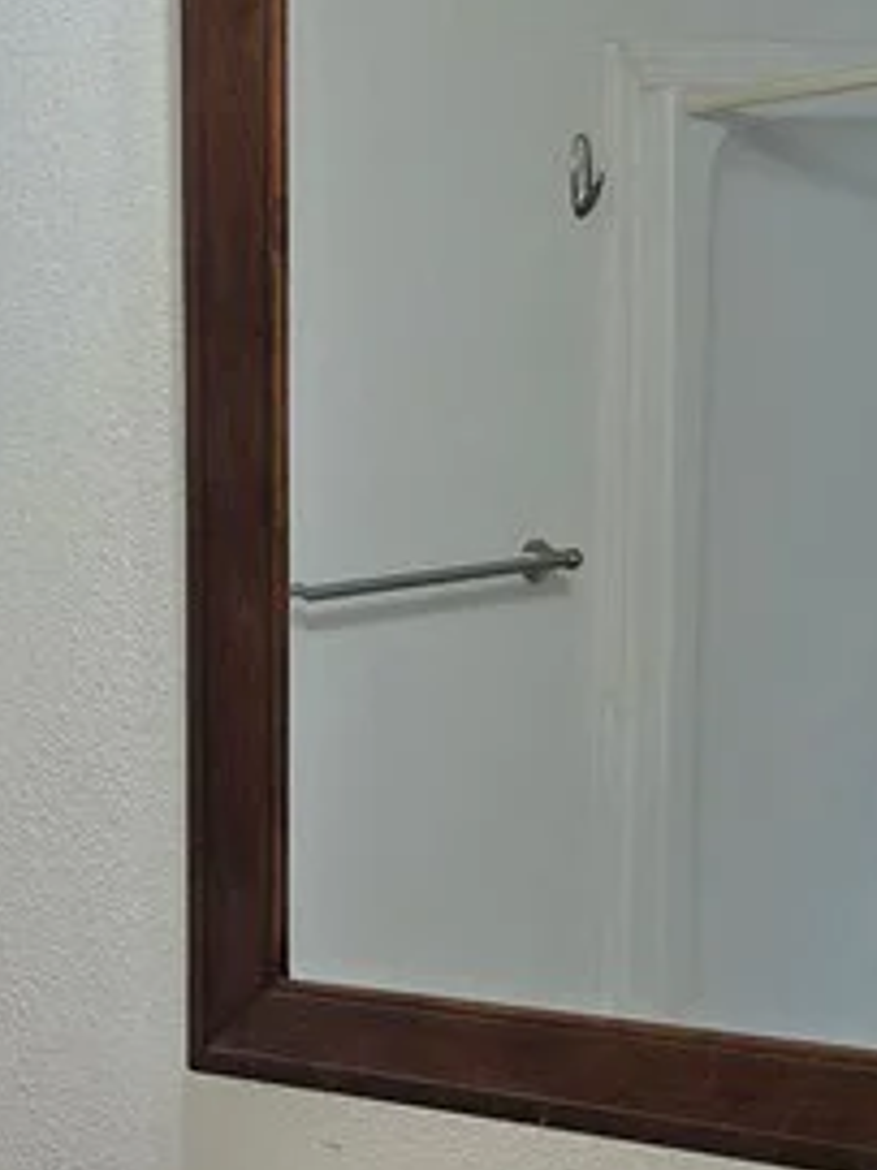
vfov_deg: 21.5
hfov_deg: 15.9
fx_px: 2941
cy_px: 1235
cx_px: -315
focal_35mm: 87
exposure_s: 1/120
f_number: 1.7
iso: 125
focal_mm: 6.3
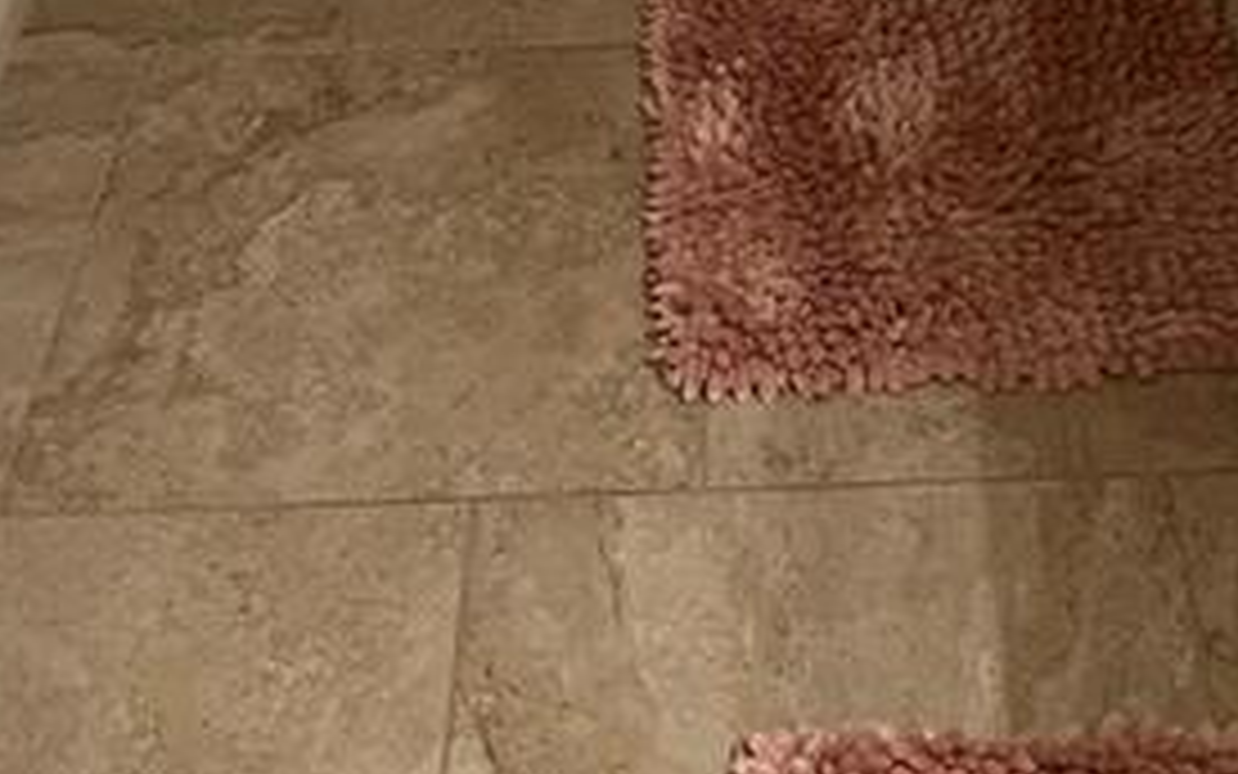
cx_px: 887
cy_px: -850
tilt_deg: -19.5
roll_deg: -1.4
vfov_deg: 13.9
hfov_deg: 26.5
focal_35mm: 77
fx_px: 2598
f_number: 1.5
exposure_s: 1/60
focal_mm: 5.7
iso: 100
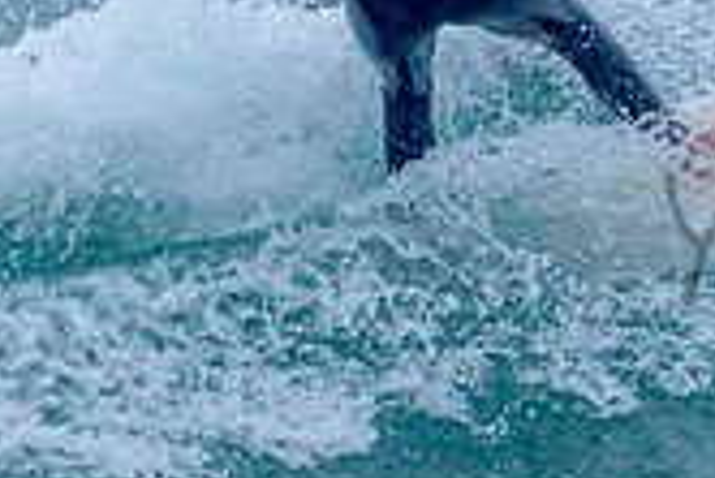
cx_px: 849
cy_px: 28
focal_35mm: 2196
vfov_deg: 0.6
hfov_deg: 0.9
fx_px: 43652
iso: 800
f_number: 5.6
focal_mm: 500
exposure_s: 1/2000
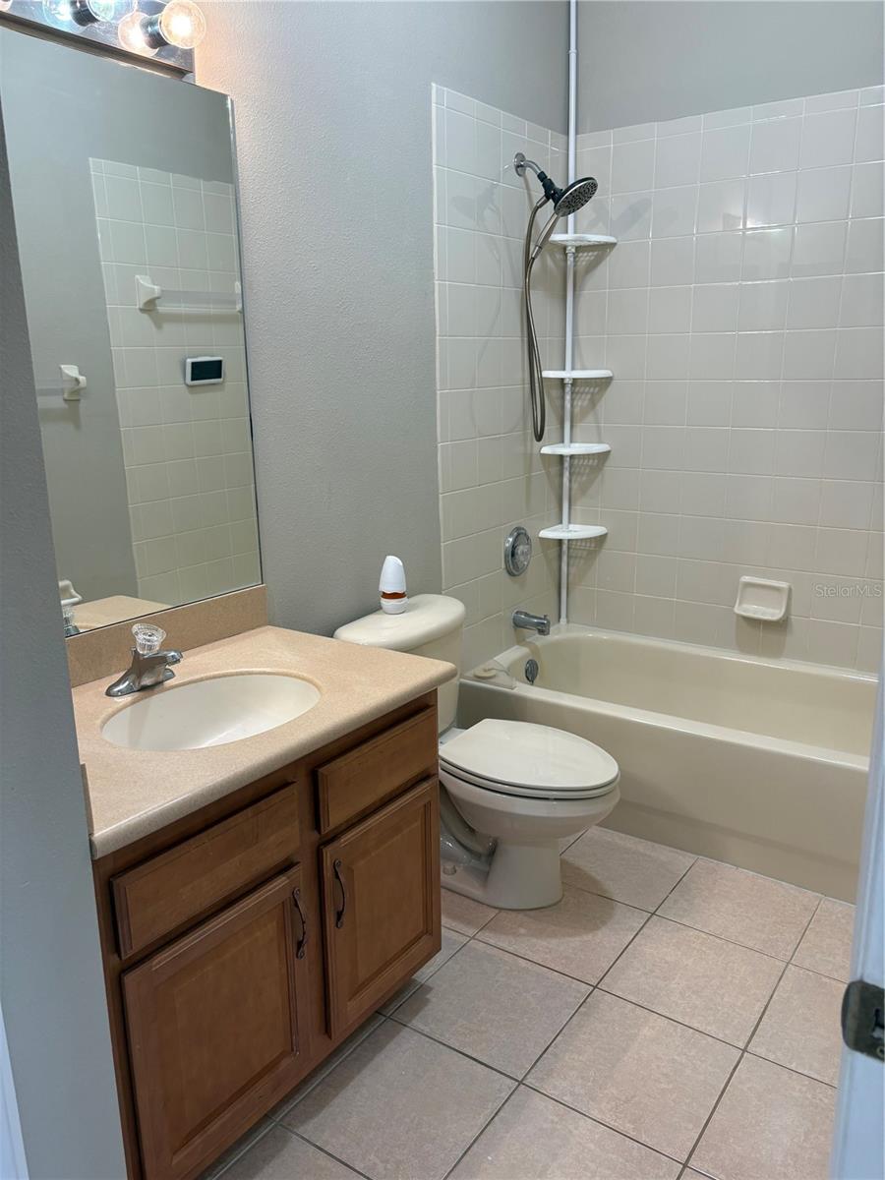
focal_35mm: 26
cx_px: 442
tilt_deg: -12.9
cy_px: 590
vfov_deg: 67.3
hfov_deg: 53.1
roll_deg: +0.6
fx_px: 886
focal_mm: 5.96
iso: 80
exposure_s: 1/60
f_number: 1.6
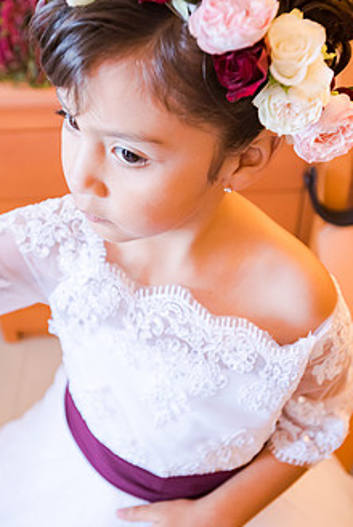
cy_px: 248
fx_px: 602
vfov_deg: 47.3
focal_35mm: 41
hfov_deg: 32.6
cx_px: 149
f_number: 2.8
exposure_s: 1/60
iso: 1600
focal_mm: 30
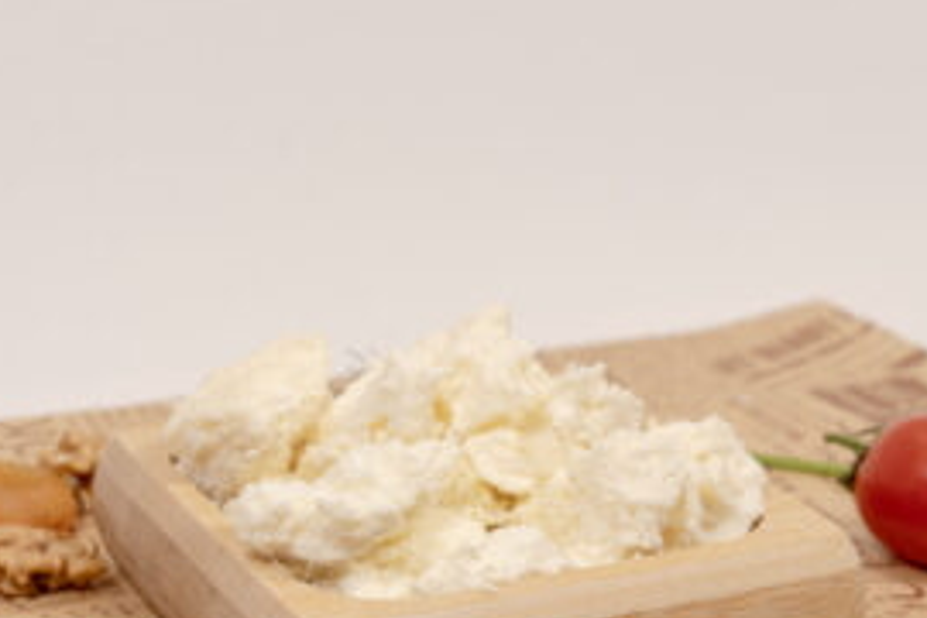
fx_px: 2269
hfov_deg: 23.1
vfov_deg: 15.5
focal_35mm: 88
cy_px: 417
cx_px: 422
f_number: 8
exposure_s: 1/100
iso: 160
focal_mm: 47.6
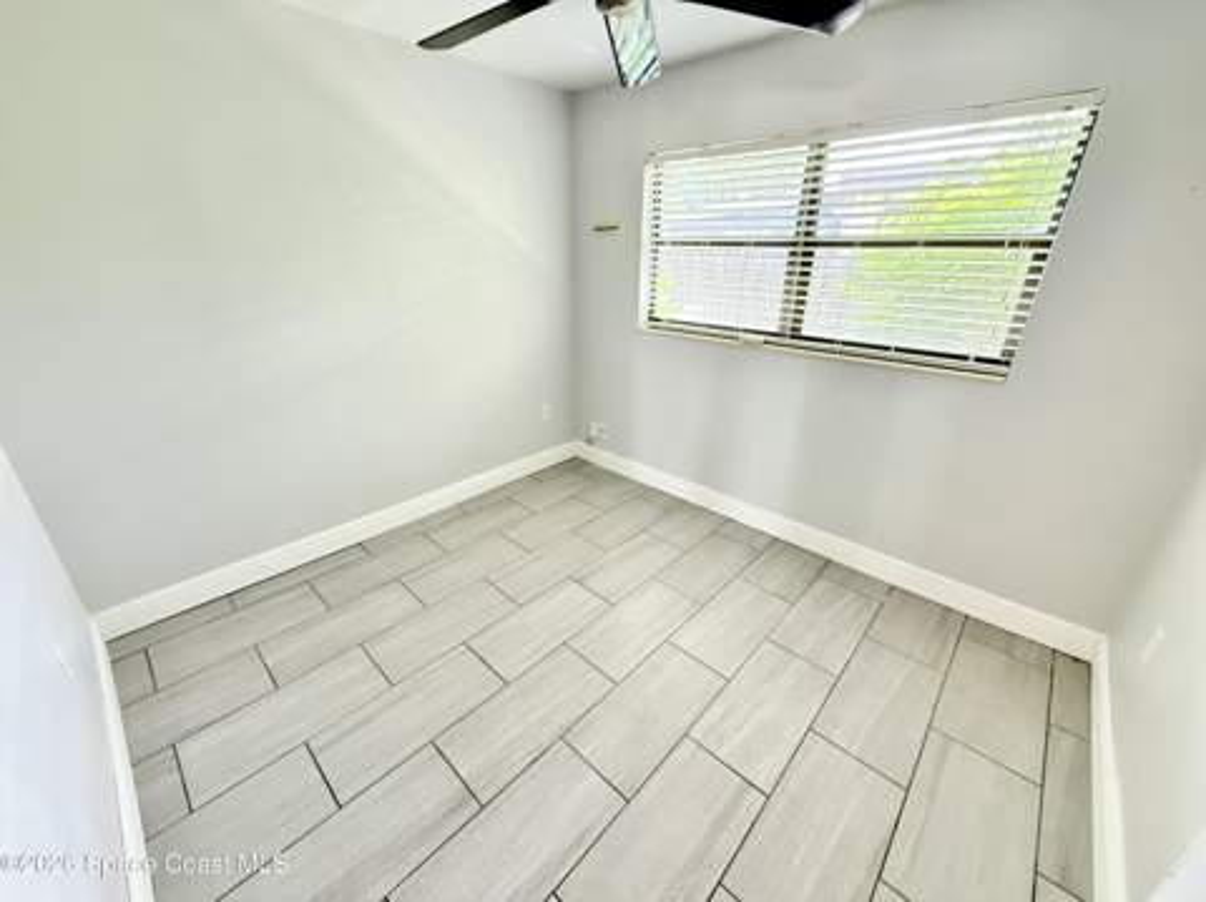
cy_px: 451
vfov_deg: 85.6
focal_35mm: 14
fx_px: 487
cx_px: 603
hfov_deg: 102.1
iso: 500
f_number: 2.2
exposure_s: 1/60
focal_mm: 2.22
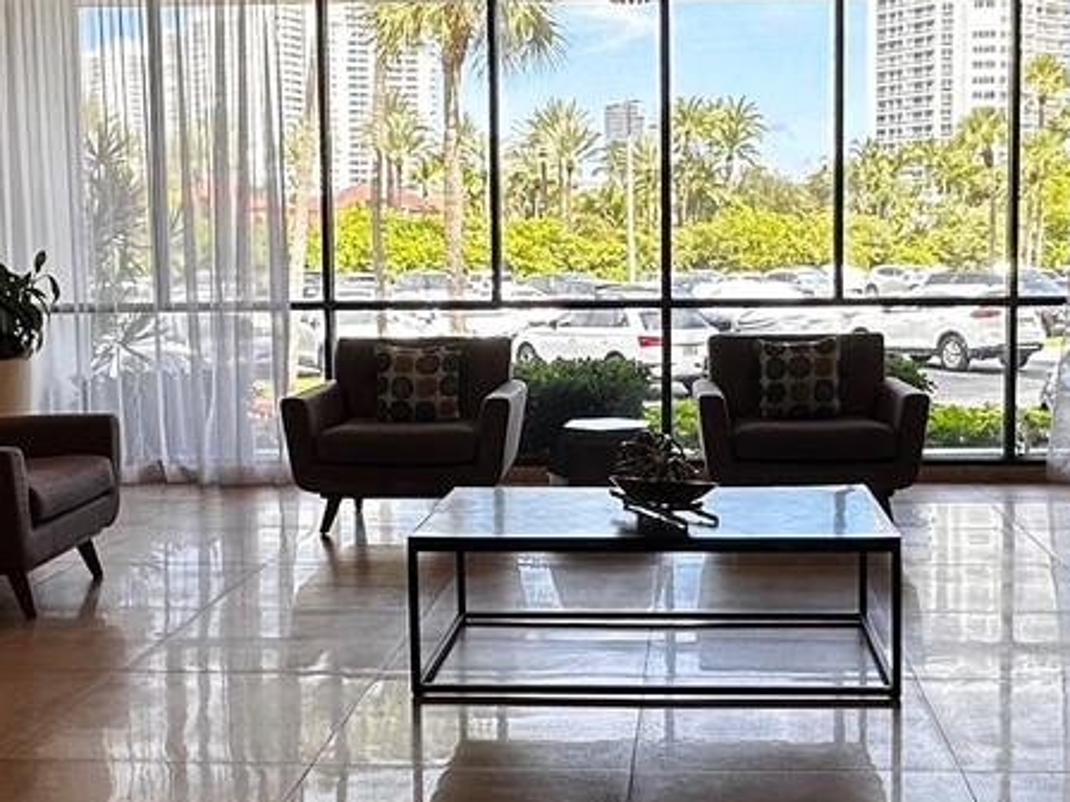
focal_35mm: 50
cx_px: 607
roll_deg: +0.6
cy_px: 380
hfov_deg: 38.1
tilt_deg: -4.3
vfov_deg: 29.1
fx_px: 1546
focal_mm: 2.22
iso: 40
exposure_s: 1/155
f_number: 2.2
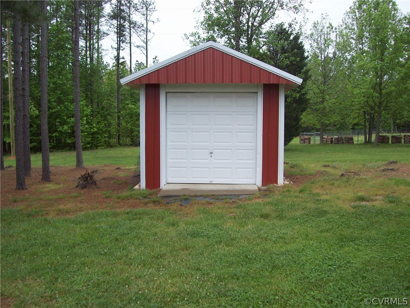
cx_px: 205
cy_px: 154
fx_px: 426
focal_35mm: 36
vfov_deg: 39.7
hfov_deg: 51.4
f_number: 2.7
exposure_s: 1/611
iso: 80
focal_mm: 6
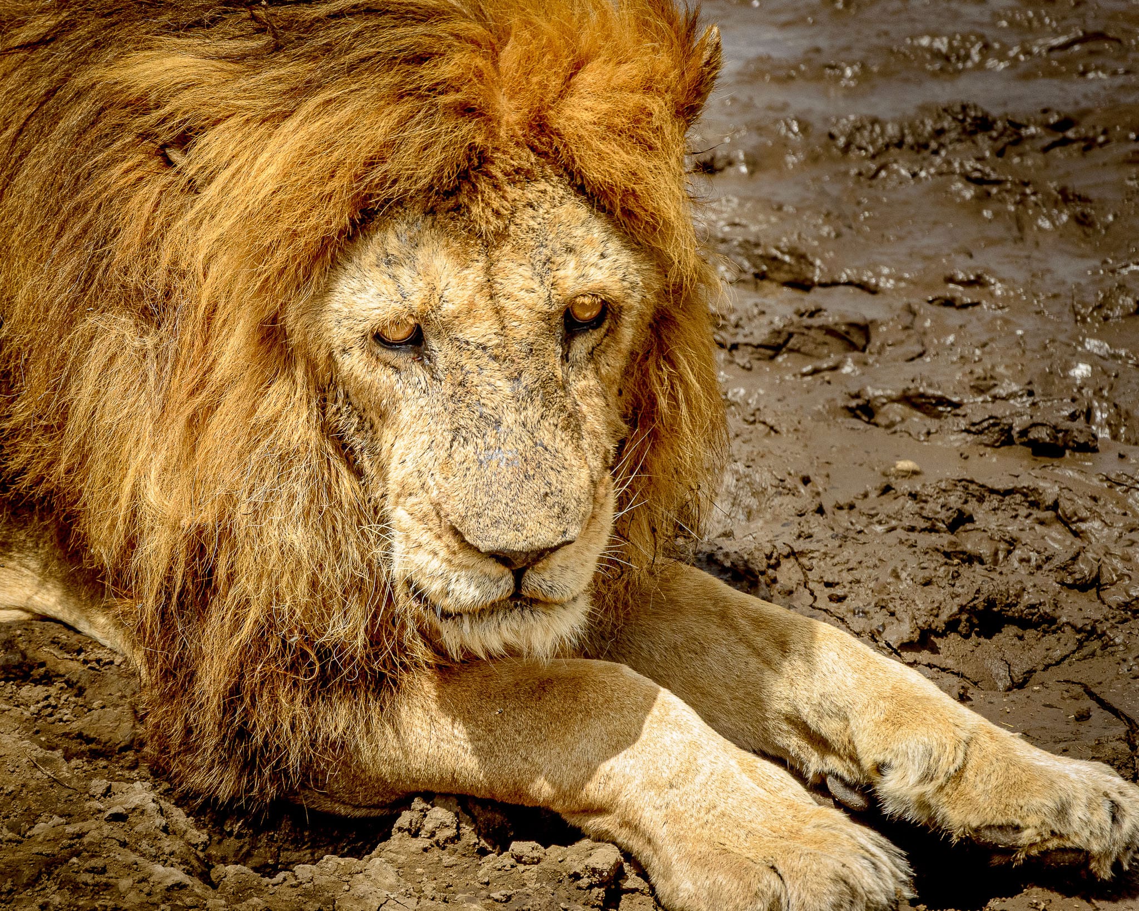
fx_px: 6545
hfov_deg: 9.9
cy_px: 415
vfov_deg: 8.0
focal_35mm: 194
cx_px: 389
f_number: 7.1
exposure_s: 1/2000
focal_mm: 105
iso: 1000
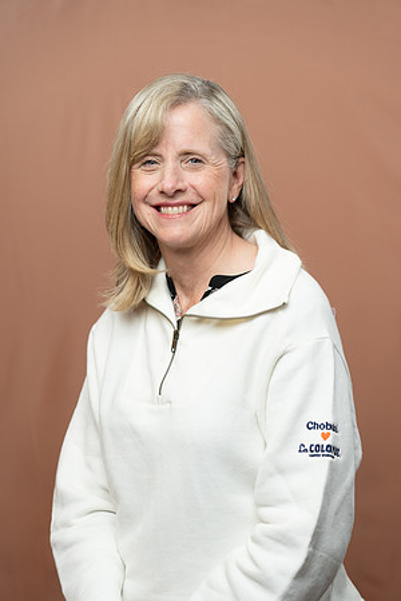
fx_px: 1637
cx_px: 200
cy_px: 300
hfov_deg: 14.0
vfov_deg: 20.8
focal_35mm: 98
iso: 320
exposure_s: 1/160
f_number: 4
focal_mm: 98
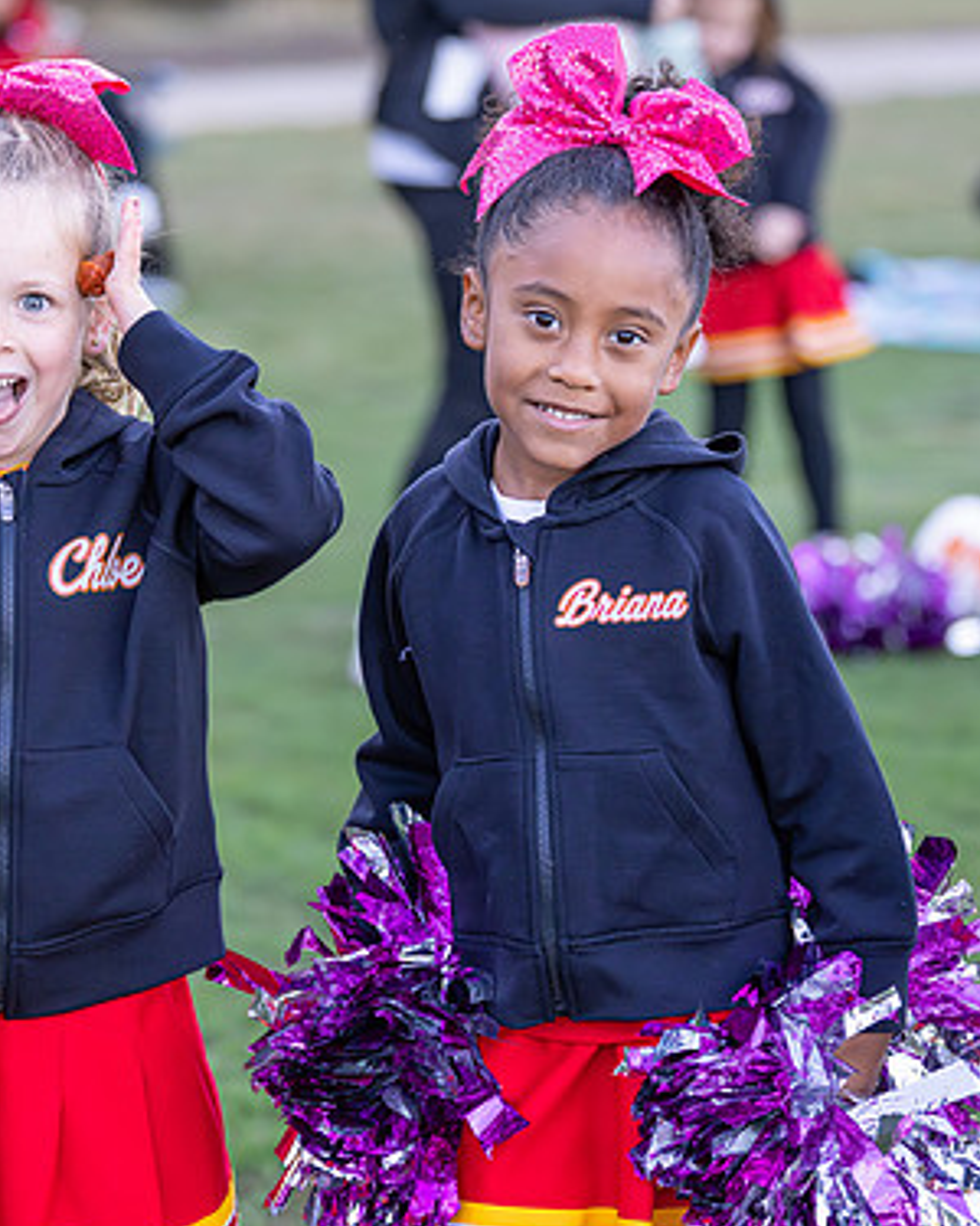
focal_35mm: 142
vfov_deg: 13.6
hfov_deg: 10.9
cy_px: 569
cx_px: 307
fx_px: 5148
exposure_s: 1/1600
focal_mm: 88
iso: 1600
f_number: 2.8
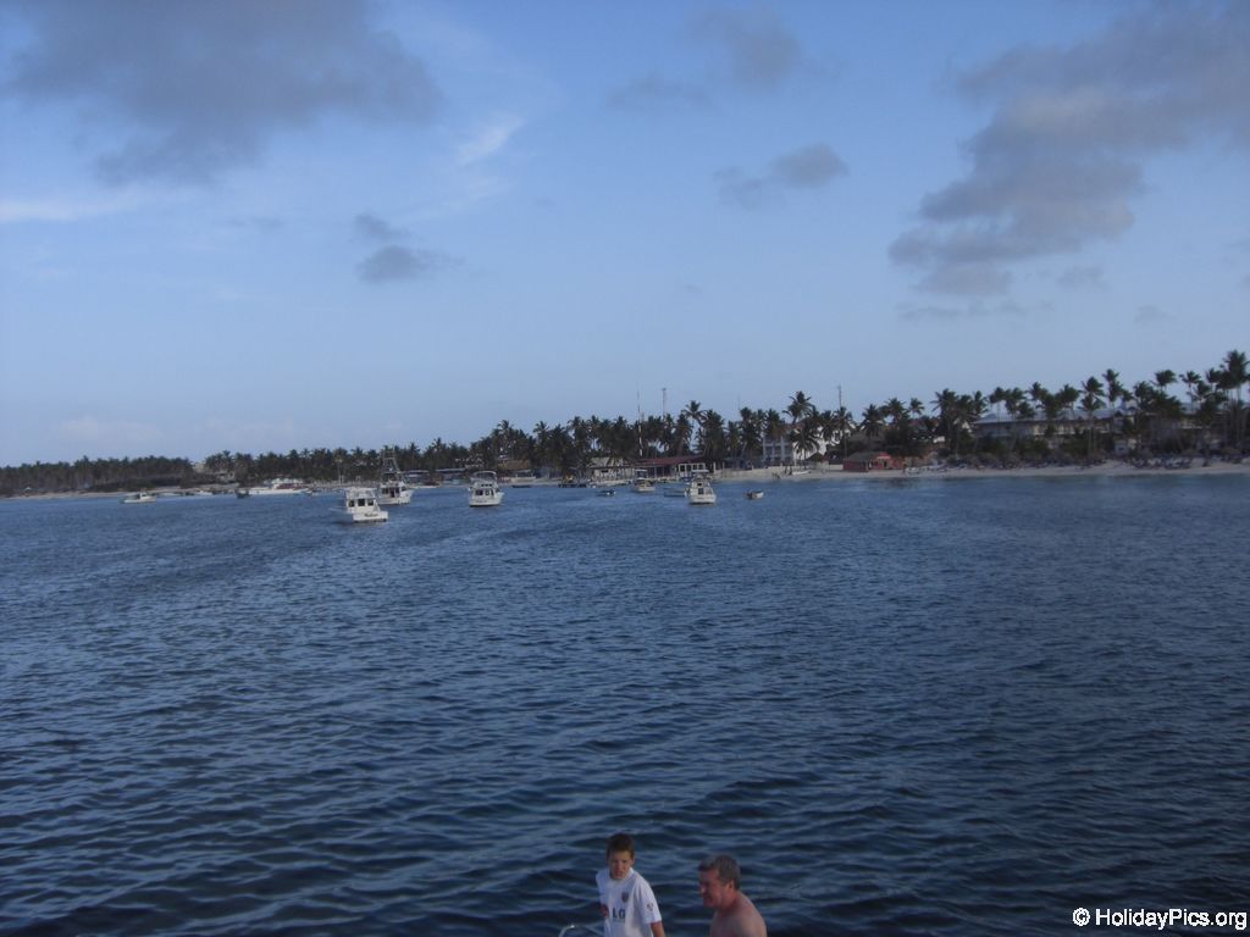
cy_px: 468
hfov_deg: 49.0
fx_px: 1372
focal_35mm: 38
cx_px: 625
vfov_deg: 37.7
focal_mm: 6.2
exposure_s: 1/1000
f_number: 2.7
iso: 64
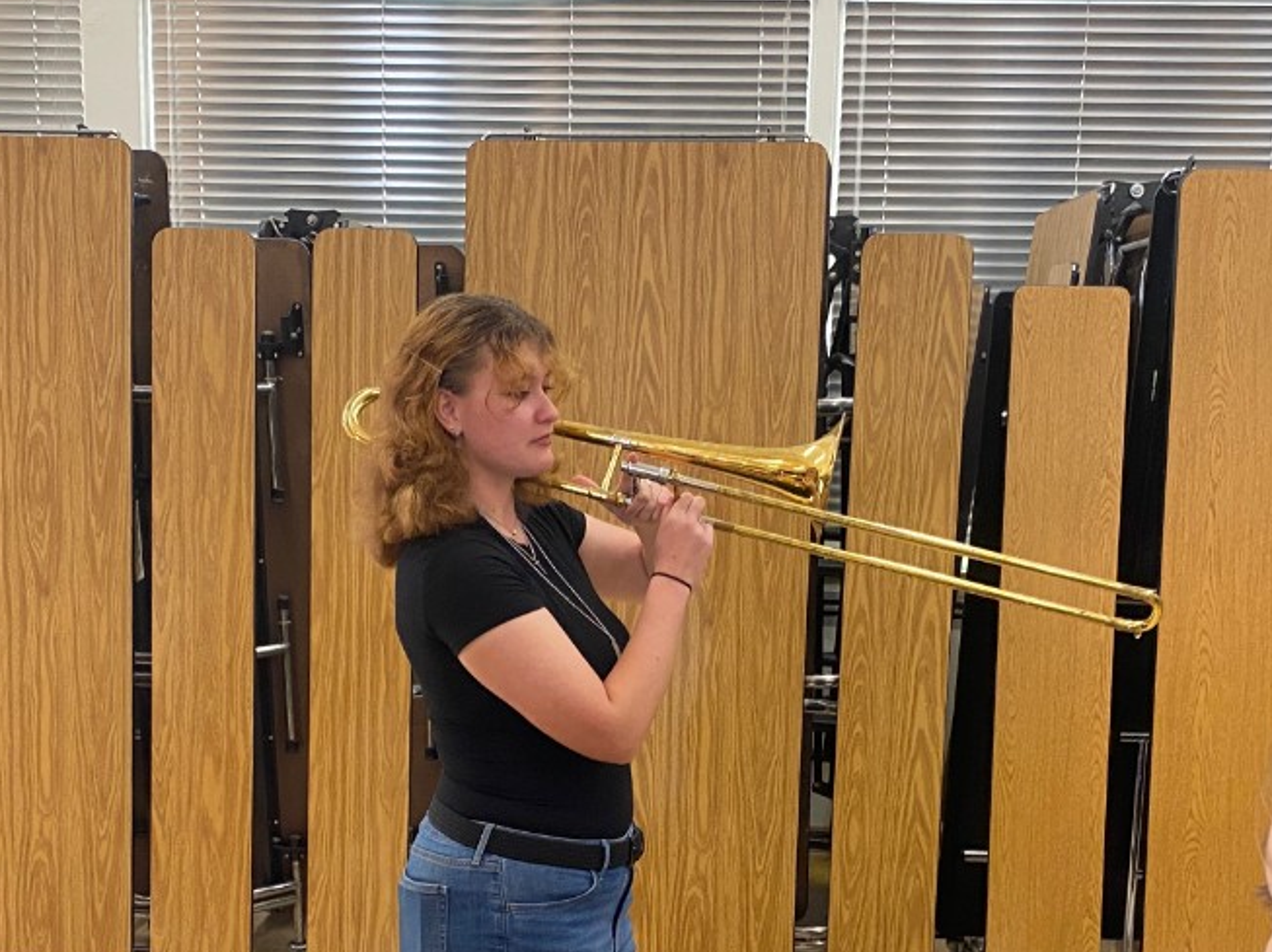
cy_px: 748
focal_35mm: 51
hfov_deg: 37.5
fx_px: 1873
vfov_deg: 28.0
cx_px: 631
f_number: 1.8
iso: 125
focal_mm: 4.25
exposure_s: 1/60
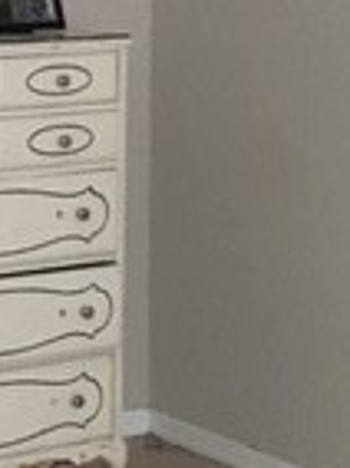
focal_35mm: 131
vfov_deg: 14.7
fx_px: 1771
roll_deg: -1.1
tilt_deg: -3.4
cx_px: -294
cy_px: -66
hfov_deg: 10.6
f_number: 2.2
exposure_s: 1/15
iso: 200
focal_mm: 4.15
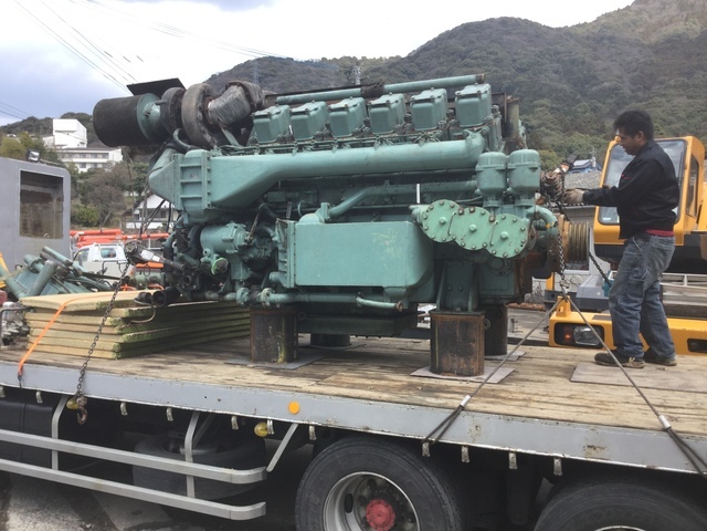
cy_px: 266
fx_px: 633
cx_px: 354
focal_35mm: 31
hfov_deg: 58.4
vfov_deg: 45.4
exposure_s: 1/351
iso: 25
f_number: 2.4
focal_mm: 3.3
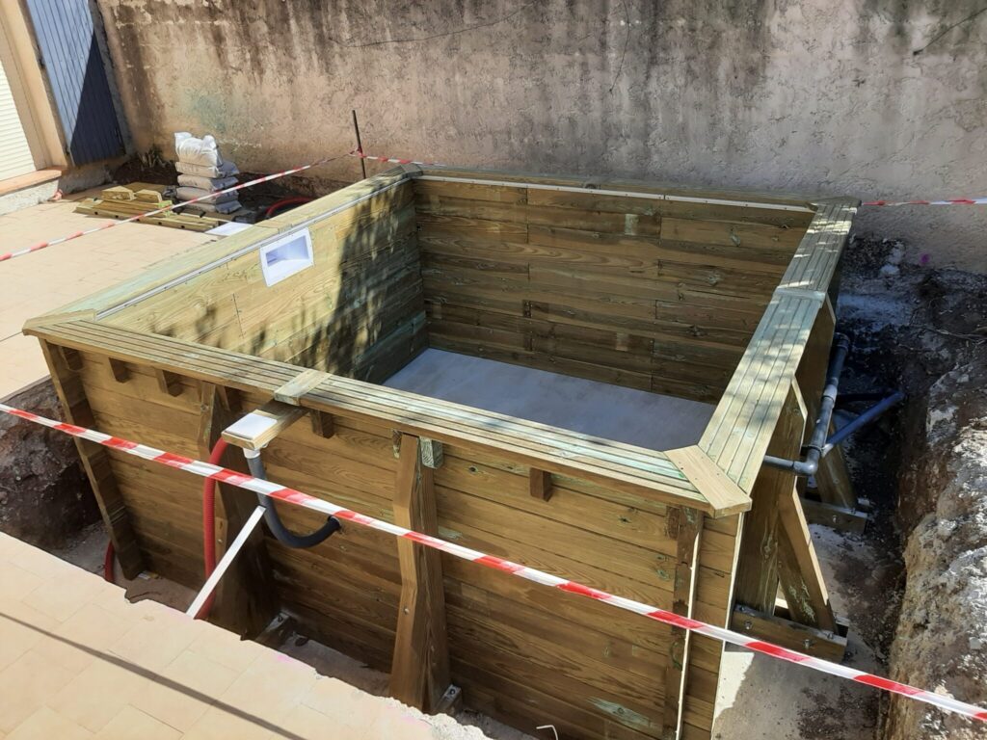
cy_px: 370
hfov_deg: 67.3
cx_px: 494
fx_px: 741
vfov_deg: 53.1
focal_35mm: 26
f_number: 1.7
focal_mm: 3.93
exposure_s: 1/1761
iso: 40
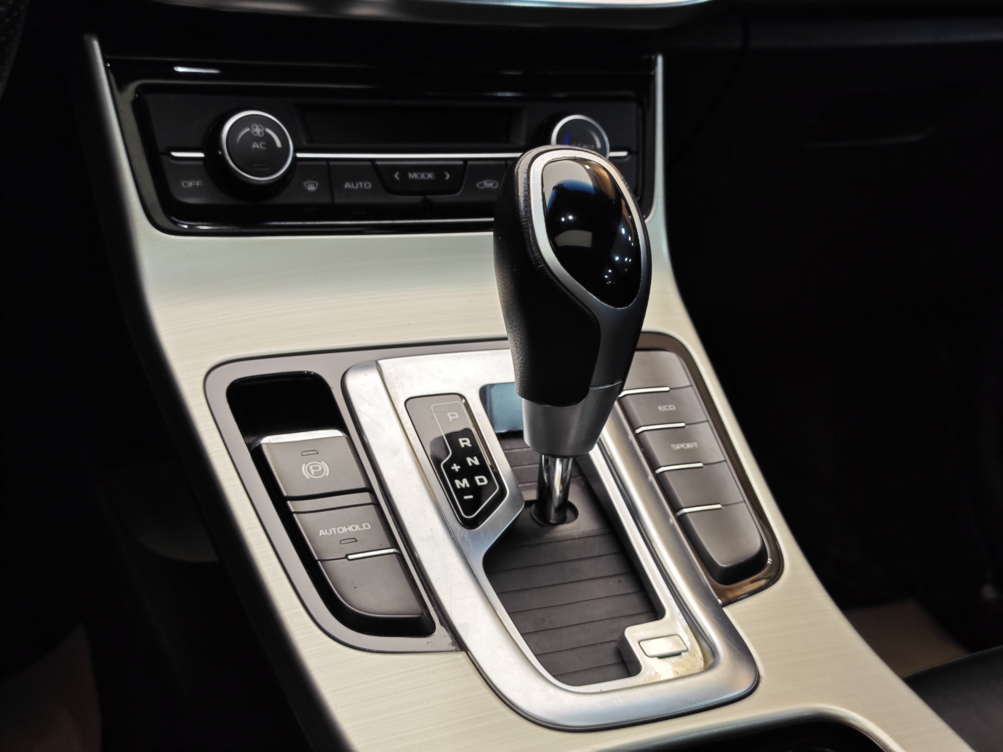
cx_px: 502
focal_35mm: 46
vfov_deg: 31.5
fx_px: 1333
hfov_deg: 41.2
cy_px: 376
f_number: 1.9
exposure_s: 1/50.9
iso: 100
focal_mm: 8.7
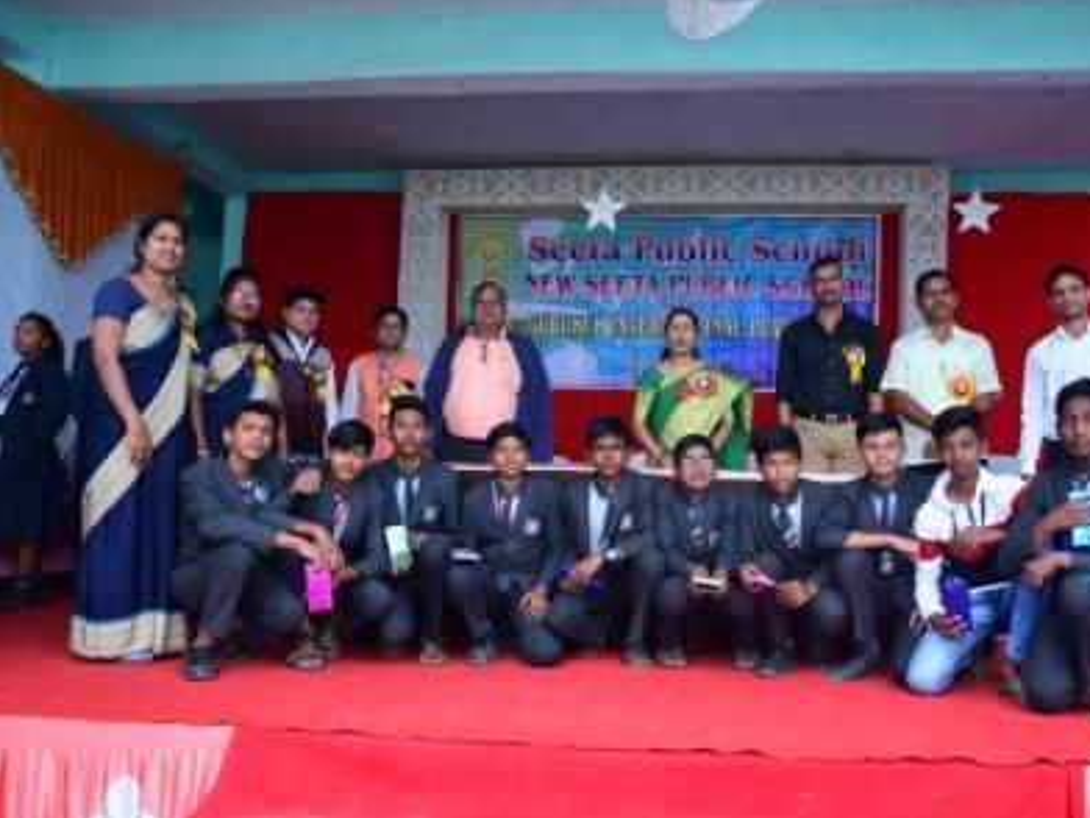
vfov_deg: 42.9
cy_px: 408
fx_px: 1039
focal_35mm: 33
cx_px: 620
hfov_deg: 55.2
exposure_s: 1/250
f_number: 4
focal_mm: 20
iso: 400
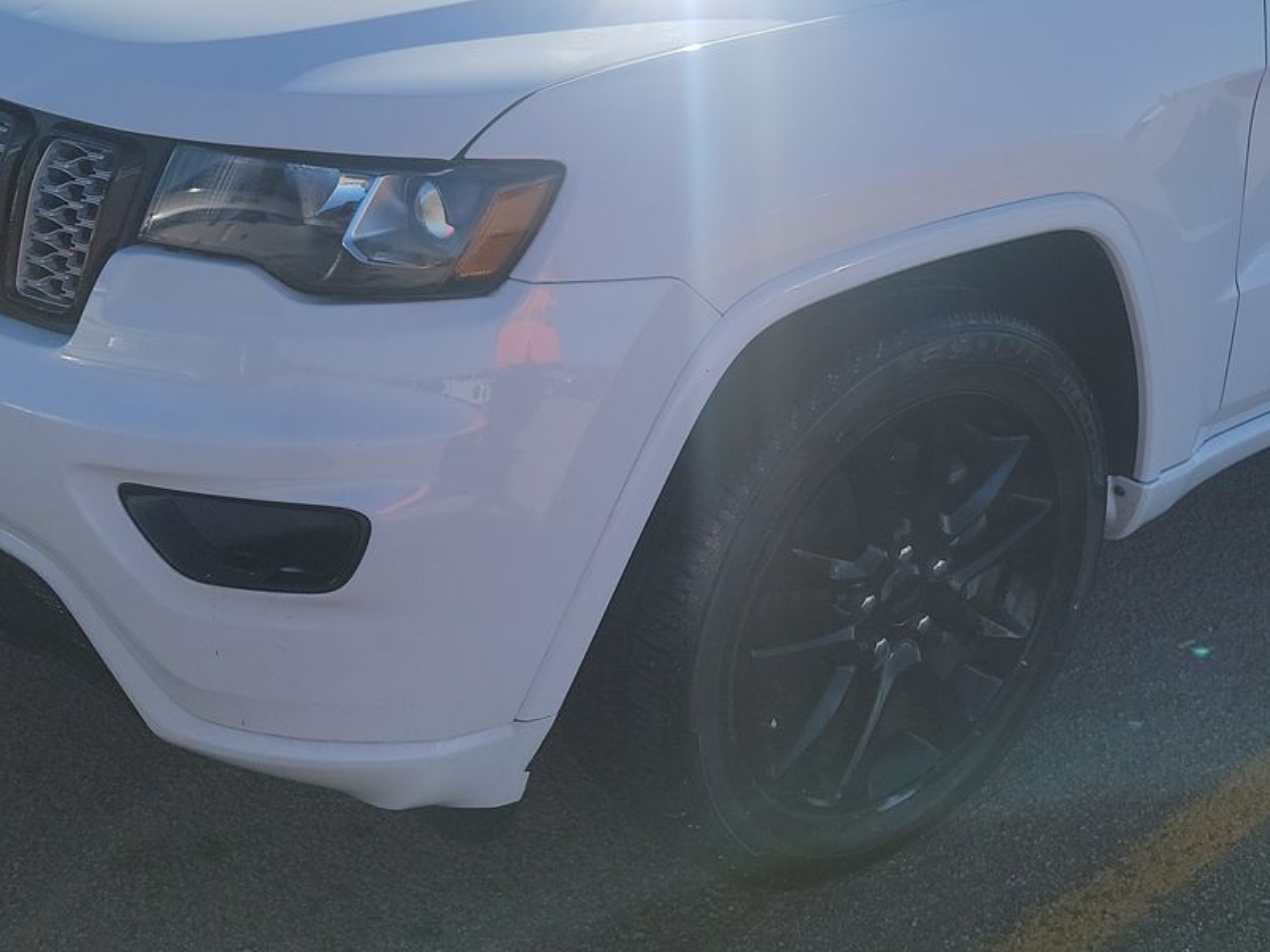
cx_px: 924
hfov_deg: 38.8
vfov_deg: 29.9
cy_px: 281
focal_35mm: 48
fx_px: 1761
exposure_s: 1/939
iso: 50
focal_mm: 6.7
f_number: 1.8
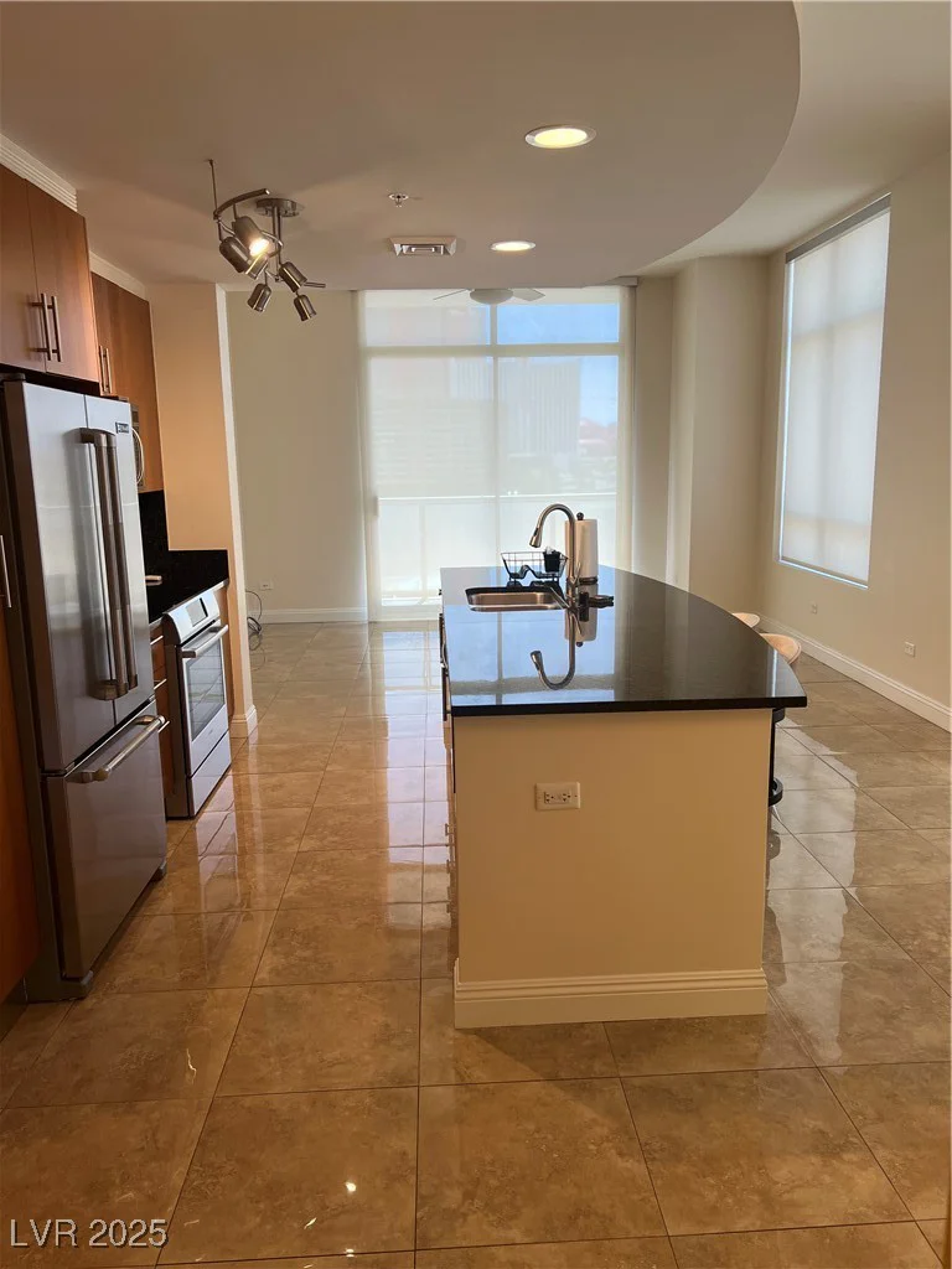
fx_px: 953
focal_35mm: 26
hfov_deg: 53.1
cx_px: 476
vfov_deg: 67.3
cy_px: 634
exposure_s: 1/120
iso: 64
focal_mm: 5.7
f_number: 1.5
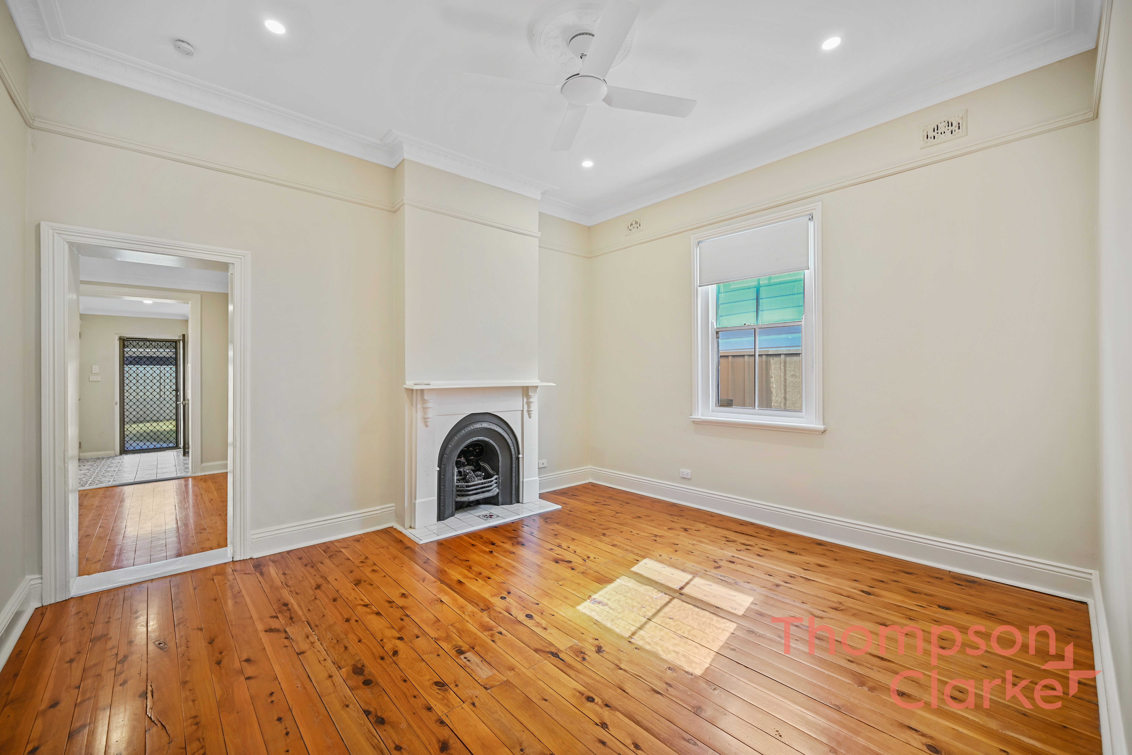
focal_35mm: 14
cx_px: 566
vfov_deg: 81.3
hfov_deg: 104.2
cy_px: 378
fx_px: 440
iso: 100
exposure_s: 1/4
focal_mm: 14
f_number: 4
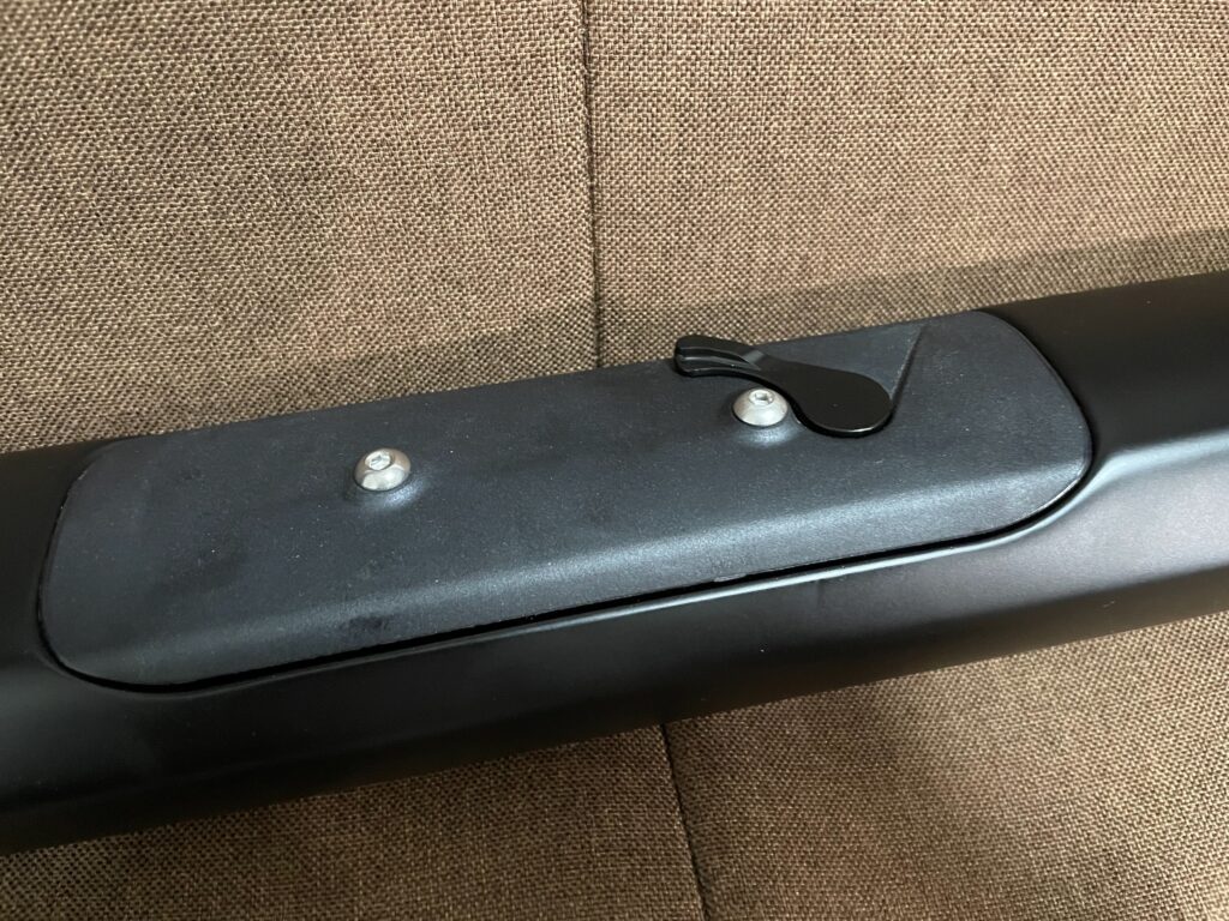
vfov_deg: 53.1
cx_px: 614
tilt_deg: -56.4
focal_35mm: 26
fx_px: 923
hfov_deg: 67.3
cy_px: 460
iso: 800
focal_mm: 4.2
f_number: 1.6
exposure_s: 1/25
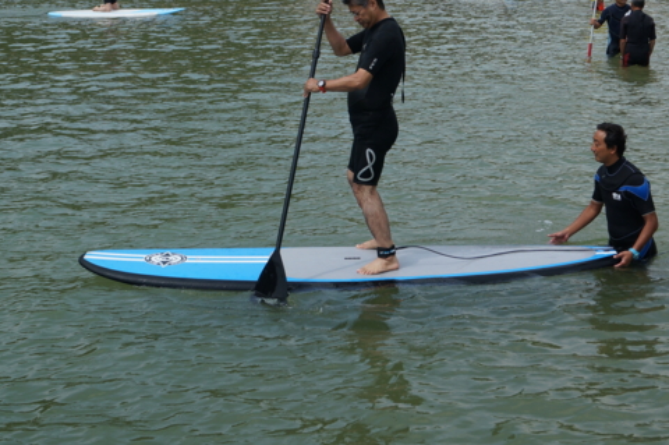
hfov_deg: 28.9
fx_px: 1299
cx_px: 312
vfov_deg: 19.2
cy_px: 85
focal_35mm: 70
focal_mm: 28
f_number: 8
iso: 100
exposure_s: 1/320
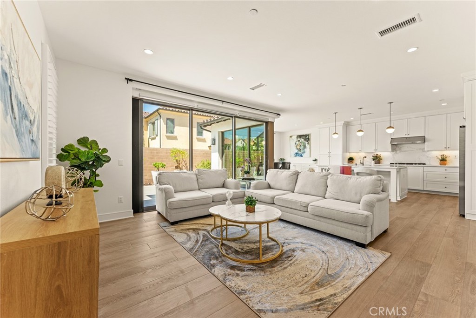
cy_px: 159
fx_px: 185
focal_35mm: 14
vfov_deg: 81.2
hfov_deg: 104.2
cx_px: 238
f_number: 6.3
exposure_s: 1/25
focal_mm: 14
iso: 320
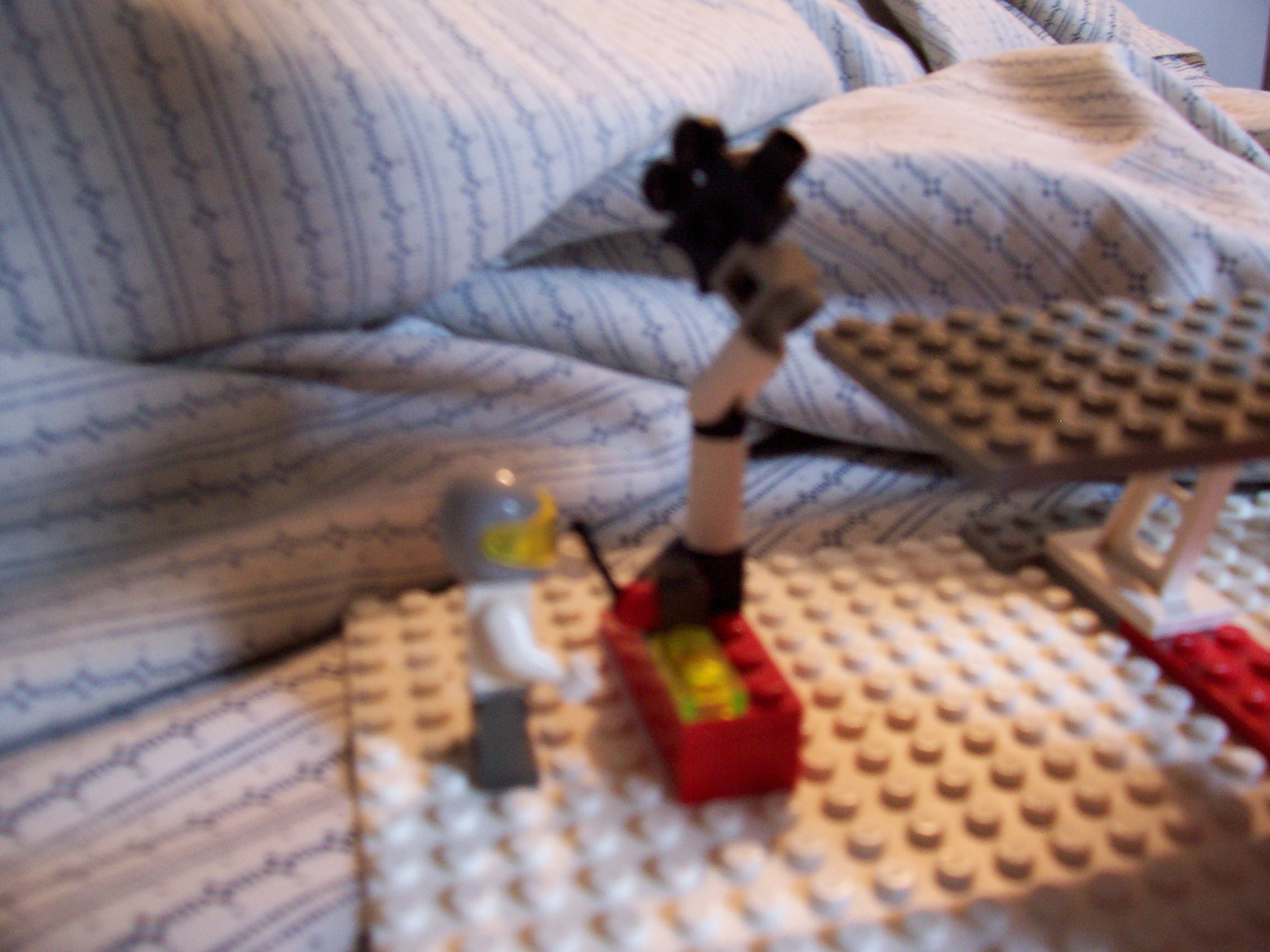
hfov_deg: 54.0
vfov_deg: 41.8
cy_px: 476
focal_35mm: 34
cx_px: 635
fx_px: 1247
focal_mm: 5.6
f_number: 2.7
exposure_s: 1/8
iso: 160
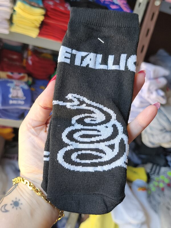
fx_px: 303
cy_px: 114
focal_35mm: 46
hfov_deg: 31.5
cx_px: 86
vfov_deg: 41.2
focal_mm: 6.18
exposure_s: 1/100
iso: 320
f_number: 1.65
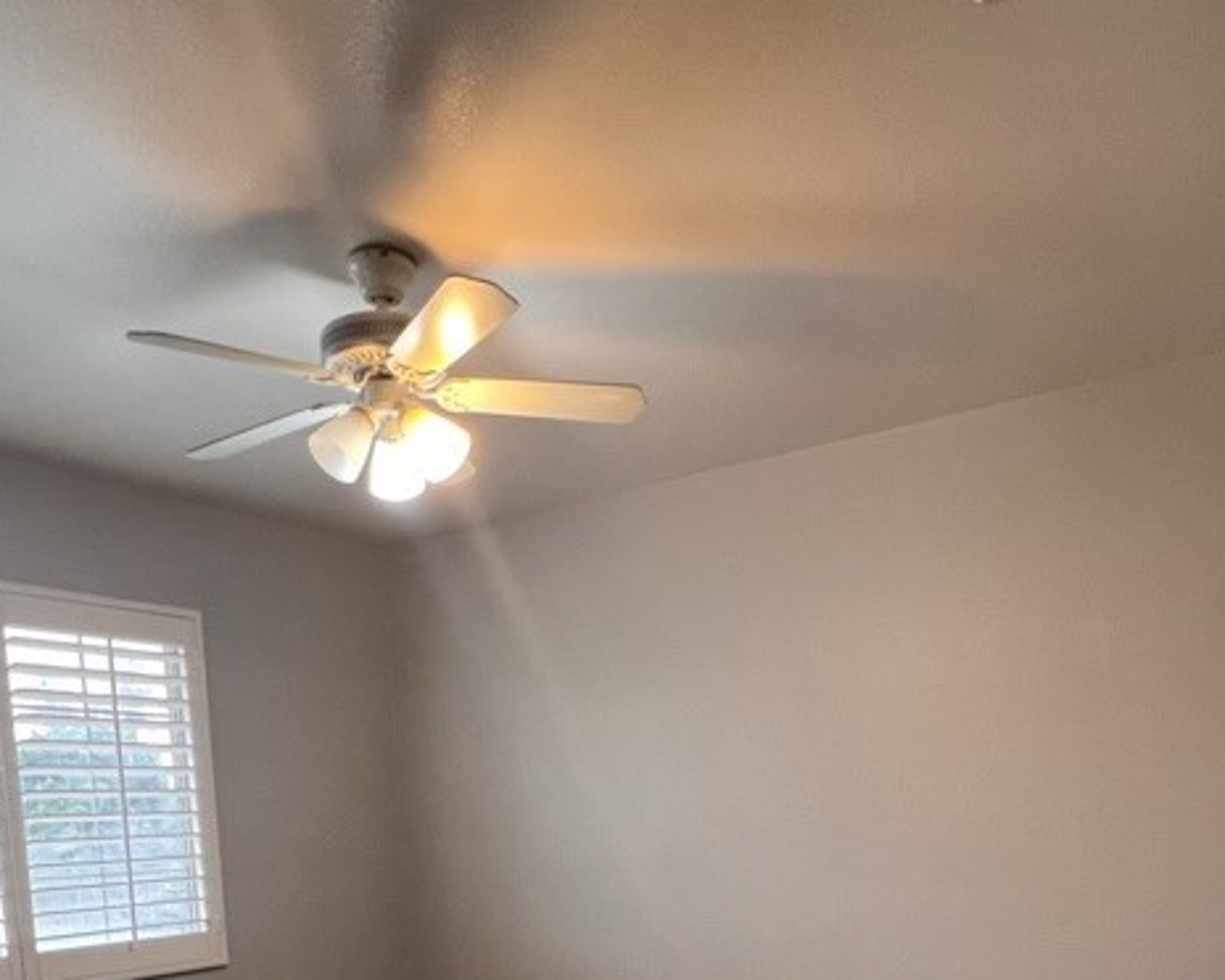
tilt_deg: -9.3
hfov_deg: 62.2
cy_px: 975
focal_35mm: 28
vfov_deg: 44.1
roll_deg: +1.5
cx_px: 576
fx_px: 1015
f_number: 1.8
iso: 200
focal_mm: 1.57
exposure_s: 1/60
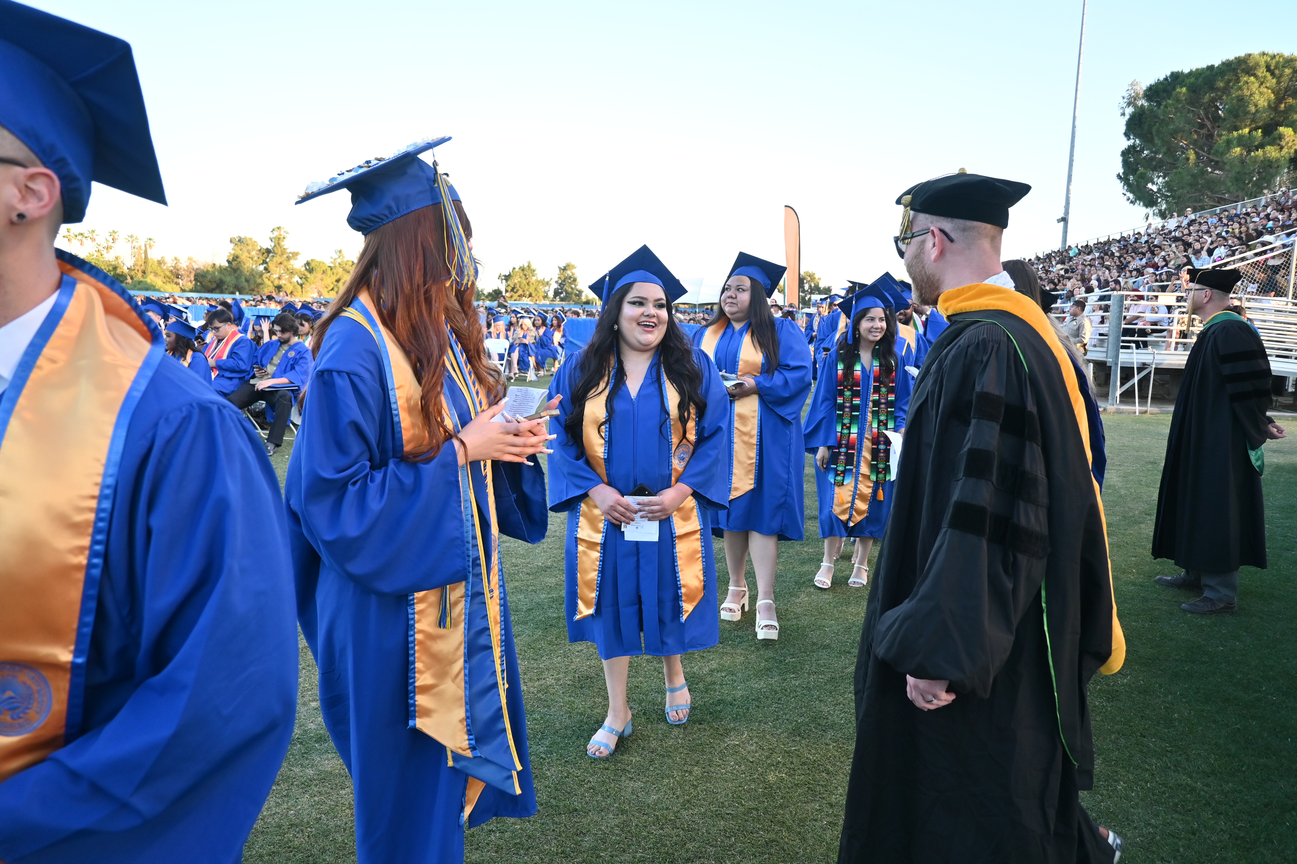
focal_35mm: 24
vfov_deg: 53.1
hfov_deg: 73.7
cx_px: 648
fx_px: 865
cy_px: 432
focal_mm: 16
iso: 400
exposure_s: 1/250
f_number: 4
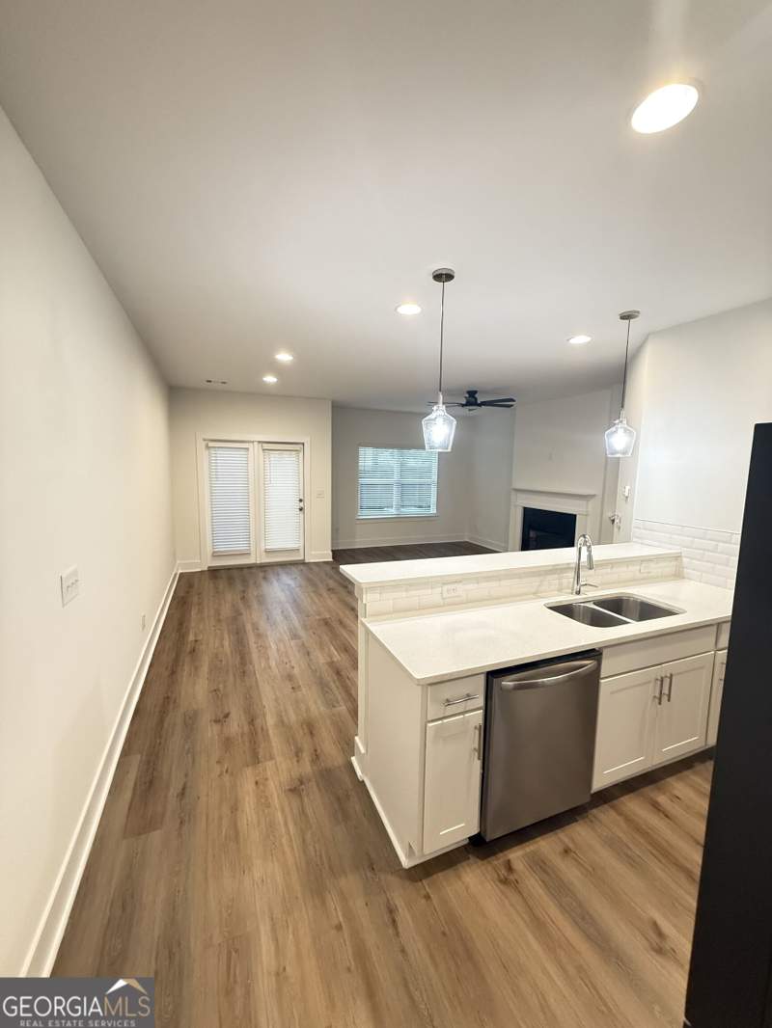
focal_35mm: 14
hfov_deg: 85.7
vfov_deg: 102.1
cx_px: 386
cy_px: 514
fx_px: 416
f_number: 2.2
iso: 640
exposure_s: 1/60
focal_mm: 2.22
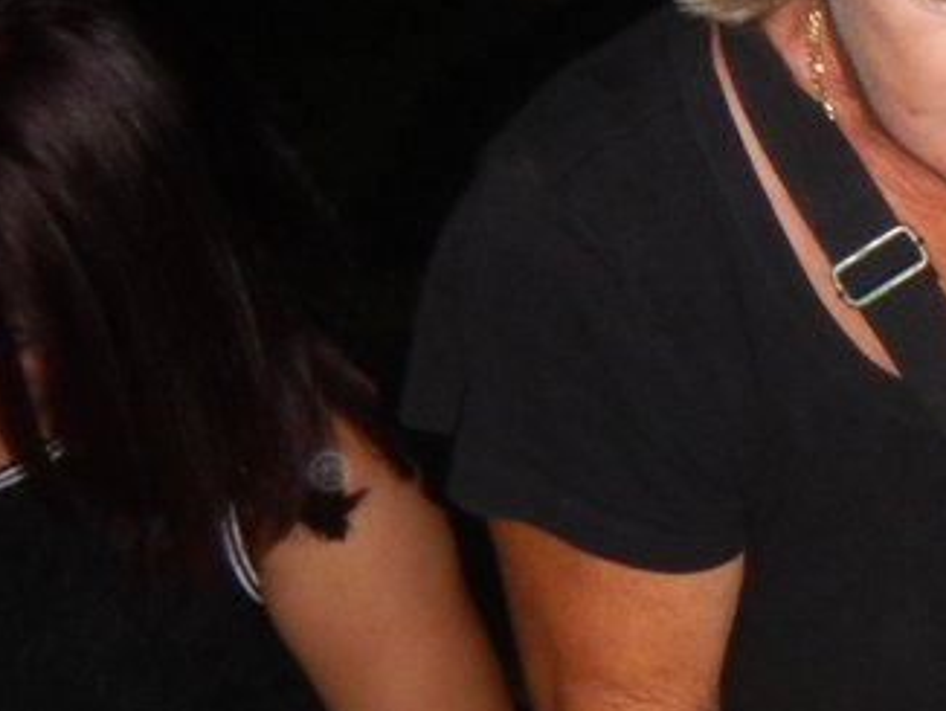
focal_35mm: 103
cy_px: 551
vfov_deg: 14.3
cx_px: 1370
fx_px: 2817
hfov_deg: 17.4
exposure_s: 1/30
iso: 200
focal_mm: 5
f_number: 3.9
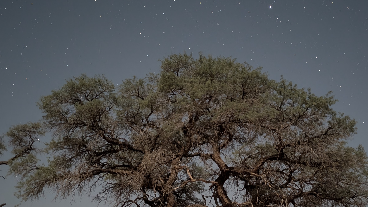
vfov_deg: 22.2
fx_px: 517
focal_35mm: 53
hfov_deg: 39.1
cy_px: 177
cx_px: 208
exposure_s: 16
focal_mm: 5.43
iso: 2372
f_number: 1.89
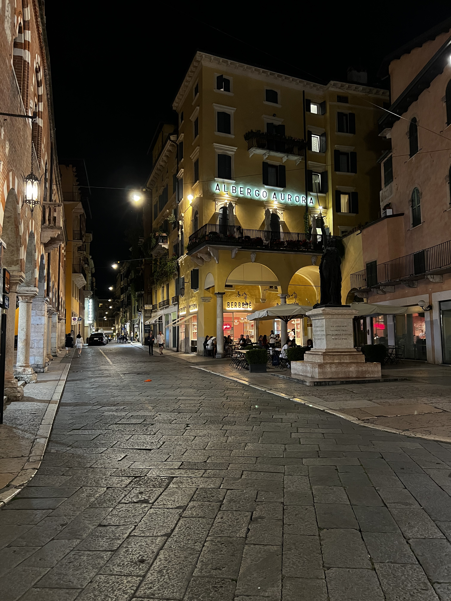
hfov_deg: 53.1
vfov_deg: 67.3
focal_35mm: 26
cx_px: 226
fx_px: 452
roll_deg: +0.2
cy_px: 300
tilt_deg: +5.1
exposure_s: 1/33
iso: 500
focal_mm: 5.7
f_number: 1.5
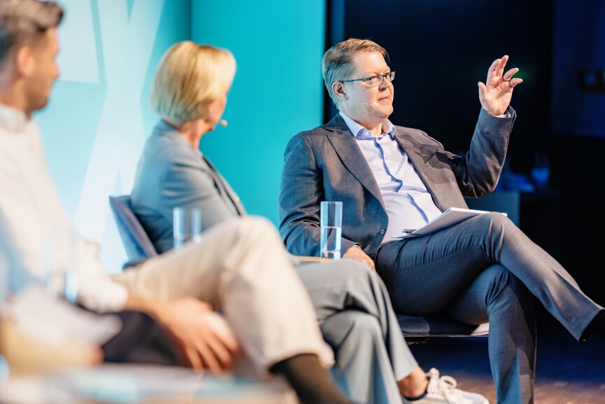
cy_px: 202
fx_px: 2269
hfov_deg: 15.2
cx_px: 302
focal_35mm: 135
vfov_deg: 10.2
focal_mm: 135
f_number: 1.8
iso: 1250
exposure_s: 1/200
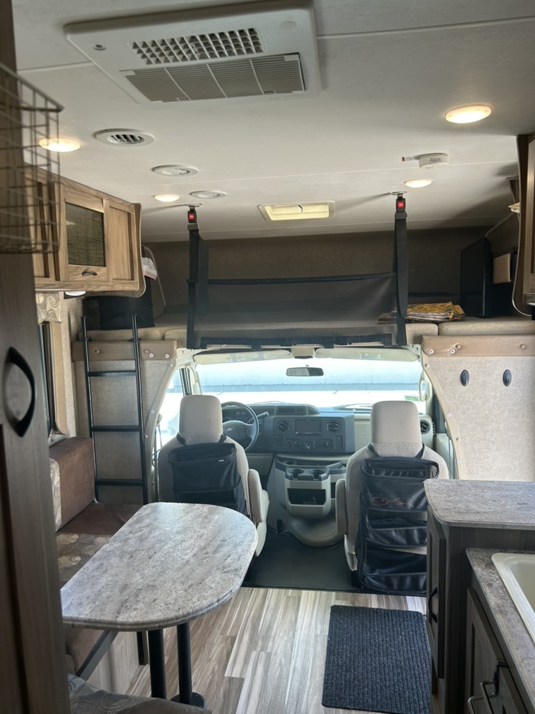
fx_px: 536
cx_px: 268
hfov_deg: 53.1
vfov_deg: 67.3
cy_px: 357
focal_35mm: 26
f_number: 1.5
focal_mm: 5.7
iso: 40
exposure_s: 1/121
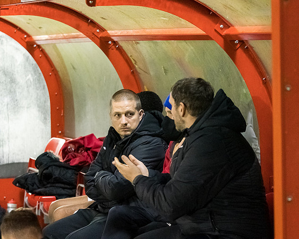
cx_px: 145
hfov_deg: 15.4
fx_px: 1106
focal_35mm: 125
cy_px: 120
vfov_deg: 12.3
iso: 6400
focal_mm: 74
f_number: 2.8
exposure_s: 1/400
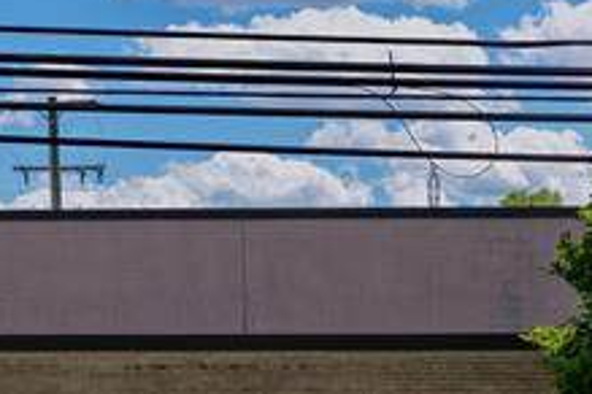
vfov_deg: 10.2
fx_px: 2154
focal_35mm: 131
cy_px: 556
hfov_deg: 15.2
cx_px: 662
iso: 100
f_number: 2.8
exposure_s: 1/1600
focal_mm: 14.45
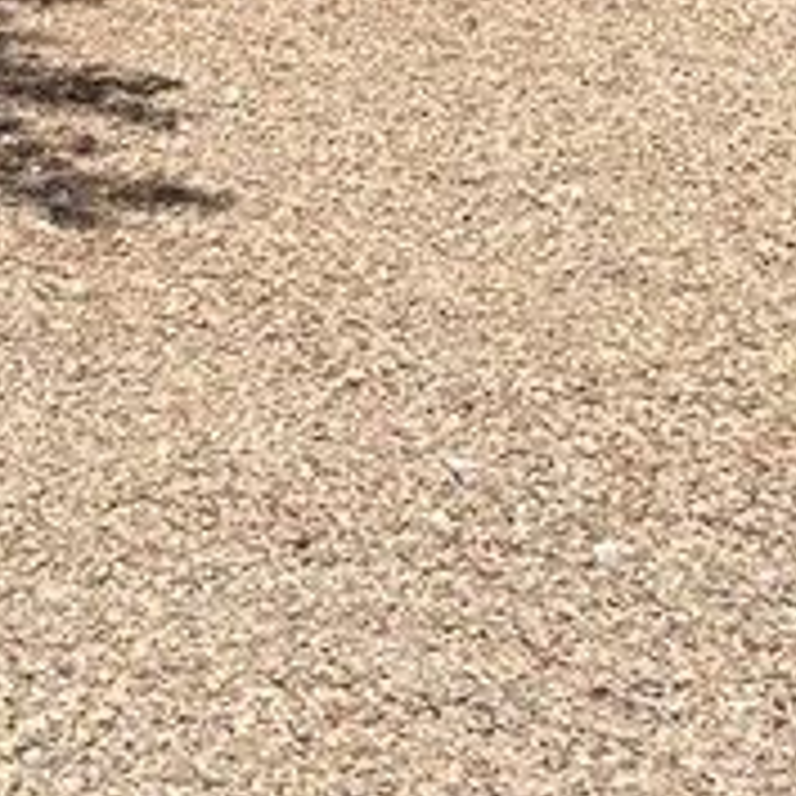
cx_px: -774
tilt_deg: +0.6
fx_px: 3460
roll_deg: +2.8
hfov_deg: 11.8
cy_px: -850
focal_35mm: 133
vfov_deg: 11.6
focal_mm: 4.2
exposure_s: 1/2398
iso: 32
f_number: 1.6
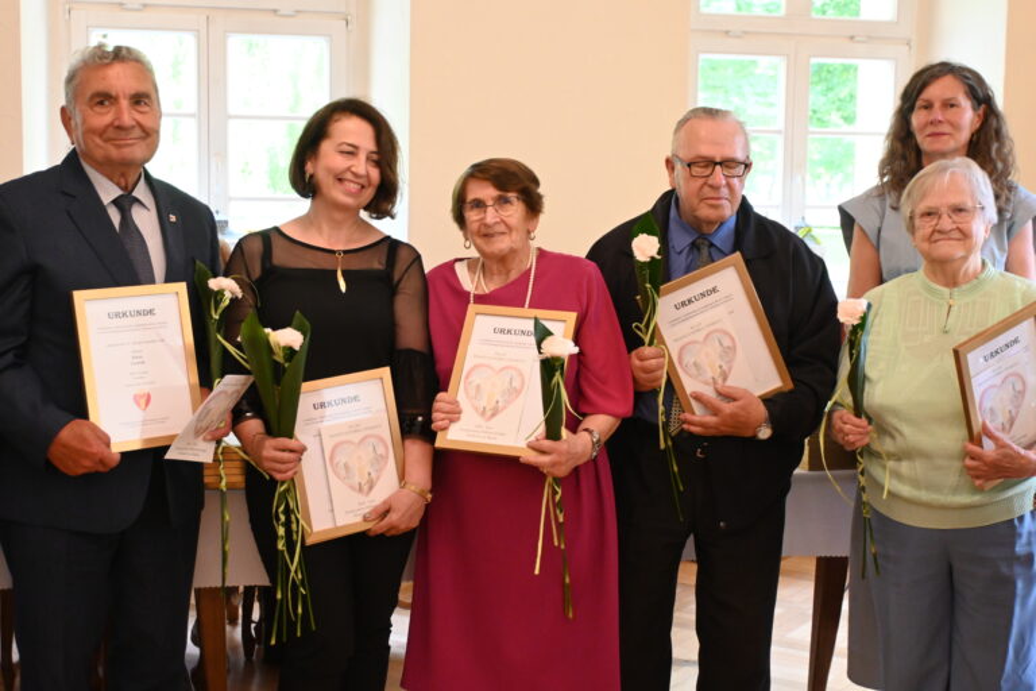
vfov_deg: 26.5
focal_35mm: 51
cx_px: 518
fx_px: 1468
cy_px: 346
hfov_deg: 38.9
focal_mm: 34
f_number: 5
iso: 3200
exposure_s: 1/80
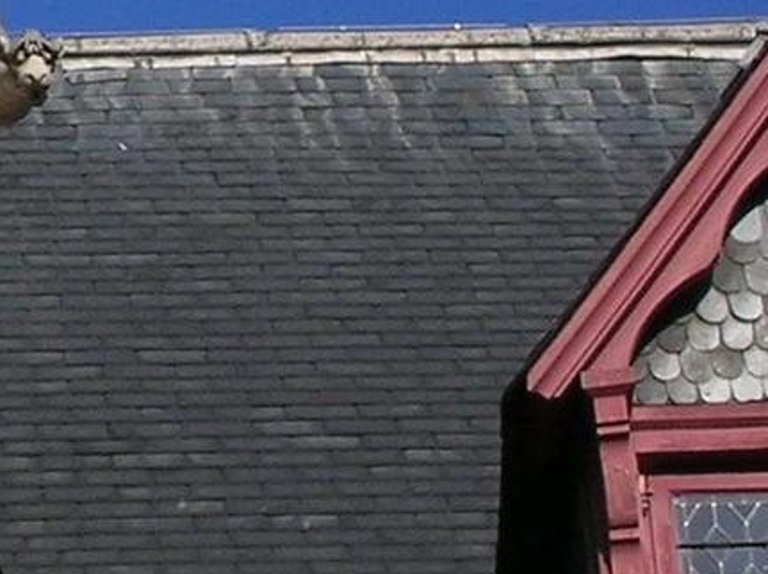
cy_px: 96
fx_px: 7311
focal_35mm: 330
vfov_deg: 4.5
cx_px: -486
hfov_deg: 5.9
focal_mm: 12.3
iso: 50
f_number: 6.7
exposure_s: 1/283
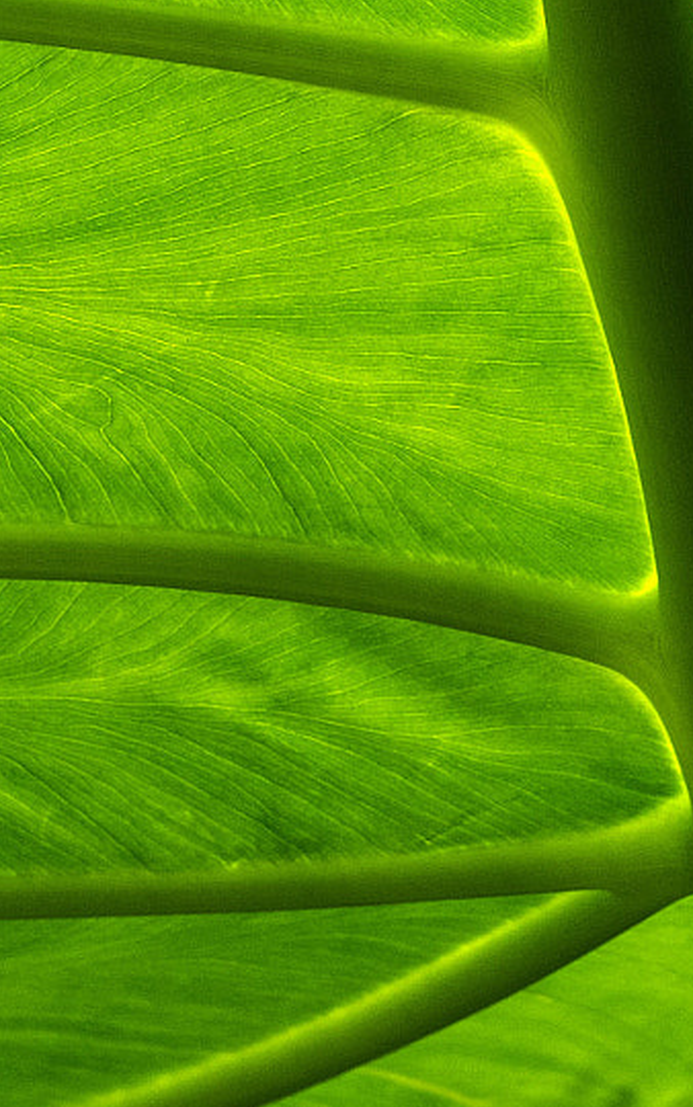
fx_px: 9478
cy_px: -158
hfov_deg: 4.2
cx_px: 443
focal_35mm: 314
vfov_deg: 6.6
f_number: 5.6
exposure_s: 1/200
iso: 200
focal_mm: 50
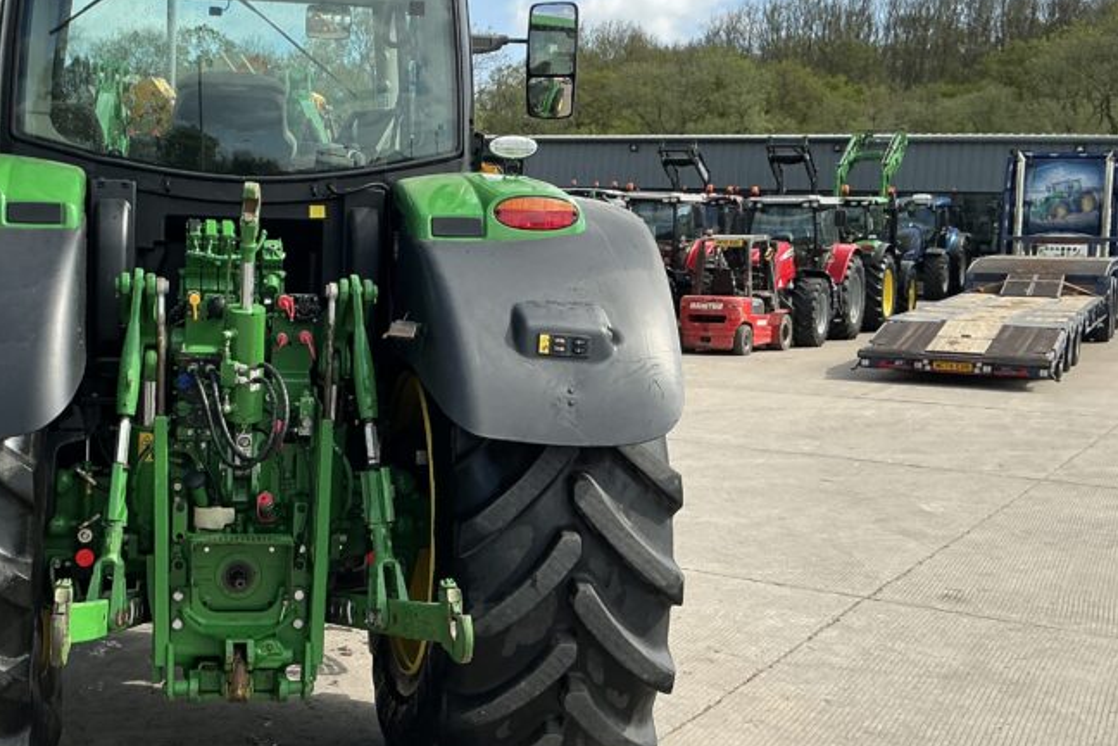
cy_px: 351
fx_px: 1428
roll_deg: -2.8
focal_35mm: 46
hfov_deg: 42.0
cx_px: 350
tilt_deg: -3.6
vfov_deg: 29.2
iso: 25
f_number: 1.8
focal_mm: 3
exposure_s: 1/1377
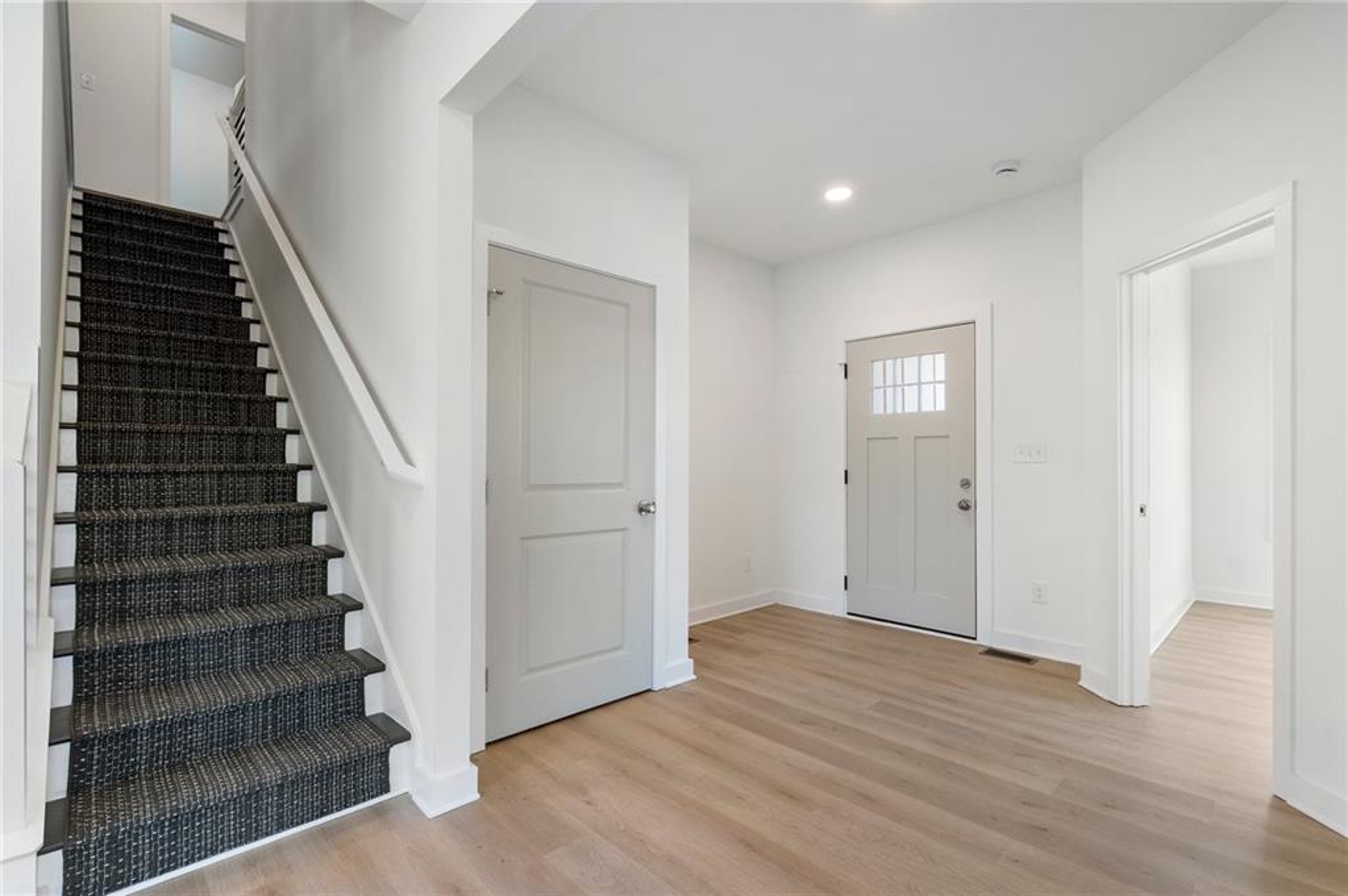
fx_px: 599
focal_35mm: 16
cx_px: 674
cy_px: 448
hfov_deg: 96.8
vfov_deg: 73.7
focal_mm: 16
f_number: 7.1
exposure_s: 1/80
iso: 640
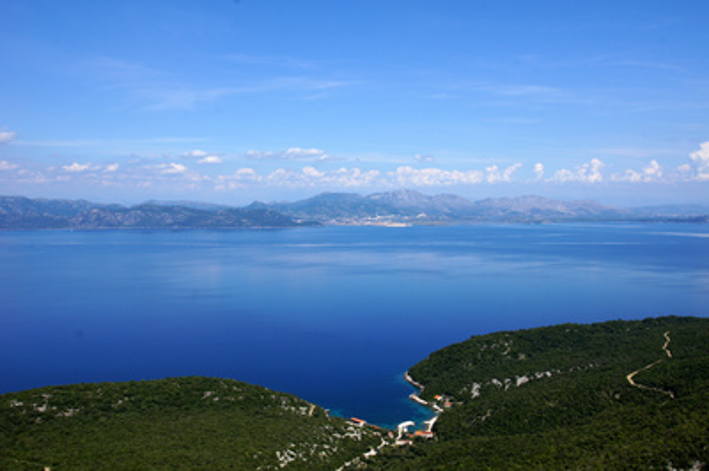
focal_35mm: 36
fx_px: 708
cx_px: 354
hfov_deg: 53.2
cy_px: 236
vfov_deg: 36.8
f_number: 11
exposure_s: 1/200
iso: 100
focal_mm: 24
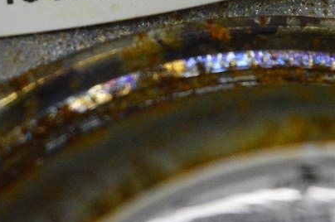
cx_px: 17
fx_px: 1944
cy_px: -55
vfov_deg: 6.5
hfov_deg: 9.8
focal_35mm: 209
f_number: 5.6
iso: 6400
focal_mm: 55
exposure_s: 1/1000
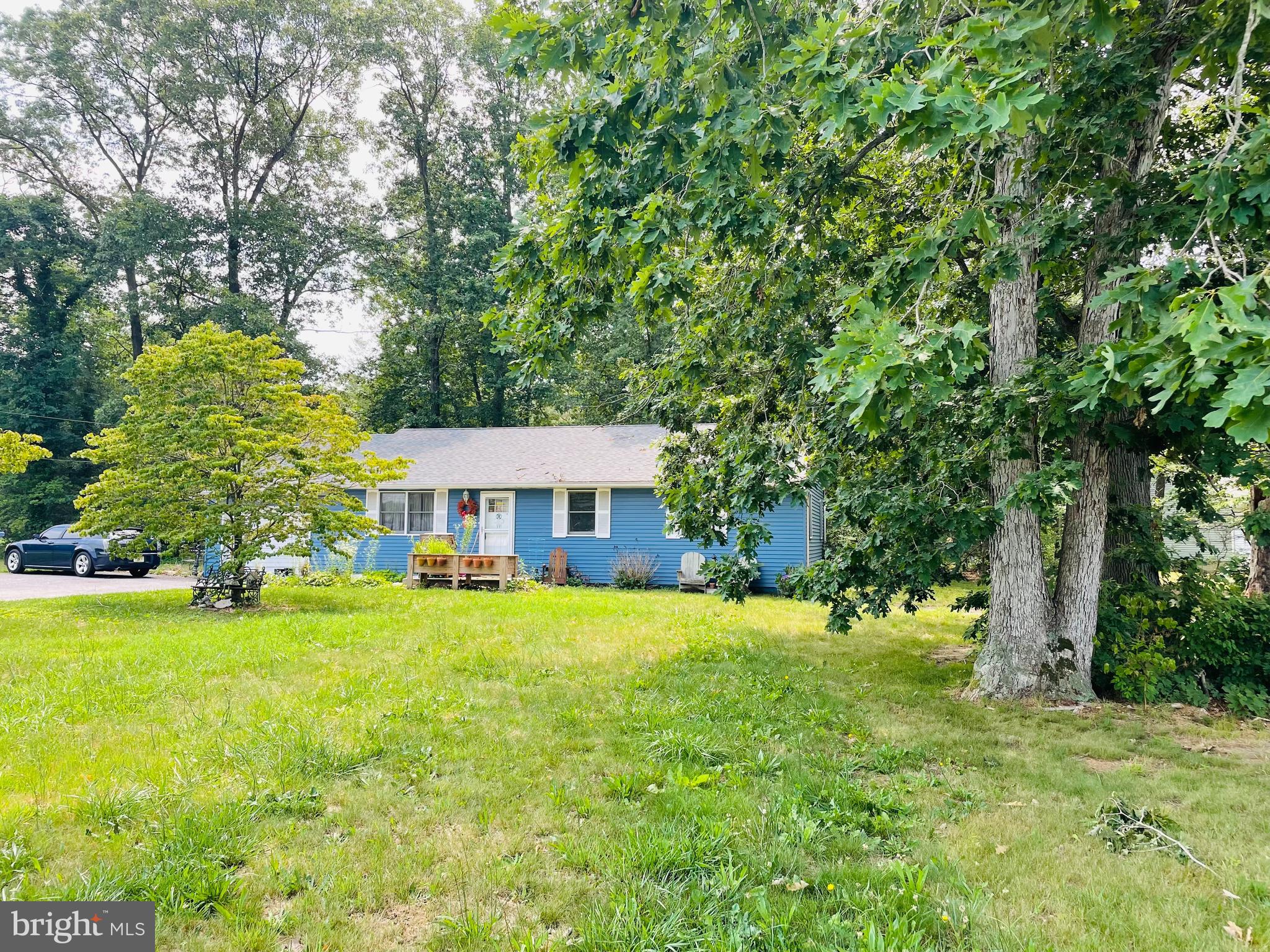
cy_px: 476
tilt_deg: +4.7
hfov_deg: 67.3
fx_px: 954
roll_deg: +0.9
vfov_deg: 53.1
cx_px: 635
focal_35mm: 26
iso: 32
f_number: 1.6
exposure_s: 1/433
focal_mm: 4.2
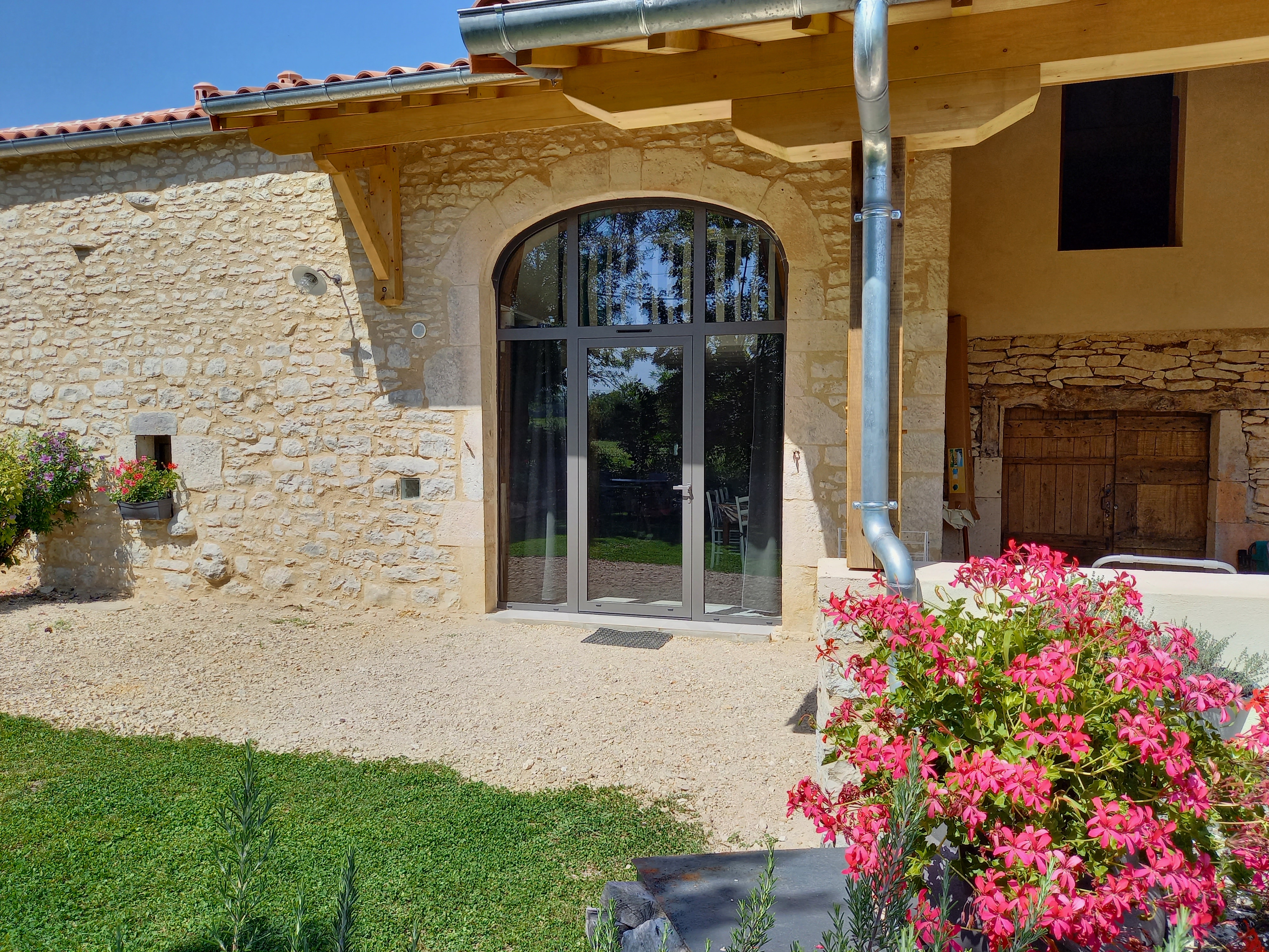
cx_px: 634
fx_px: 916
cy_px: 476
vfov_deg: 54.9
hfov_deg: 69.4
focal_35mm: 25
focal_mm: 4.6
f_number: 2
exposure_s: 1/848
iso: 50
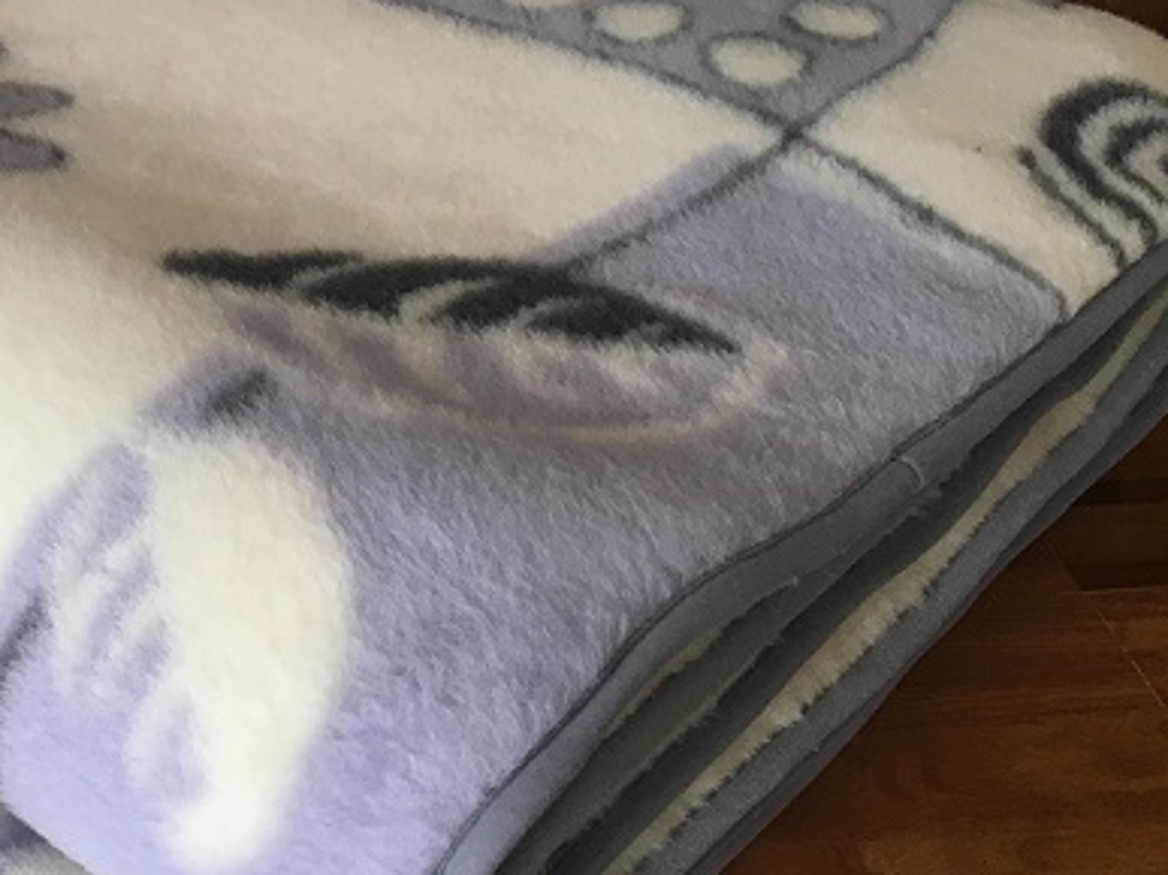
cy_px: 480
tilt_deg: -36.6
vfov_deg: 24.4
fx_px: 2024
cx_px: 85
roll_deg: +0.3
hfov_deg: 30.6
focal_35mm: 60
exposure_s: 1/33
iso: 40
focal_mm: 4.15
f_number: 2.2
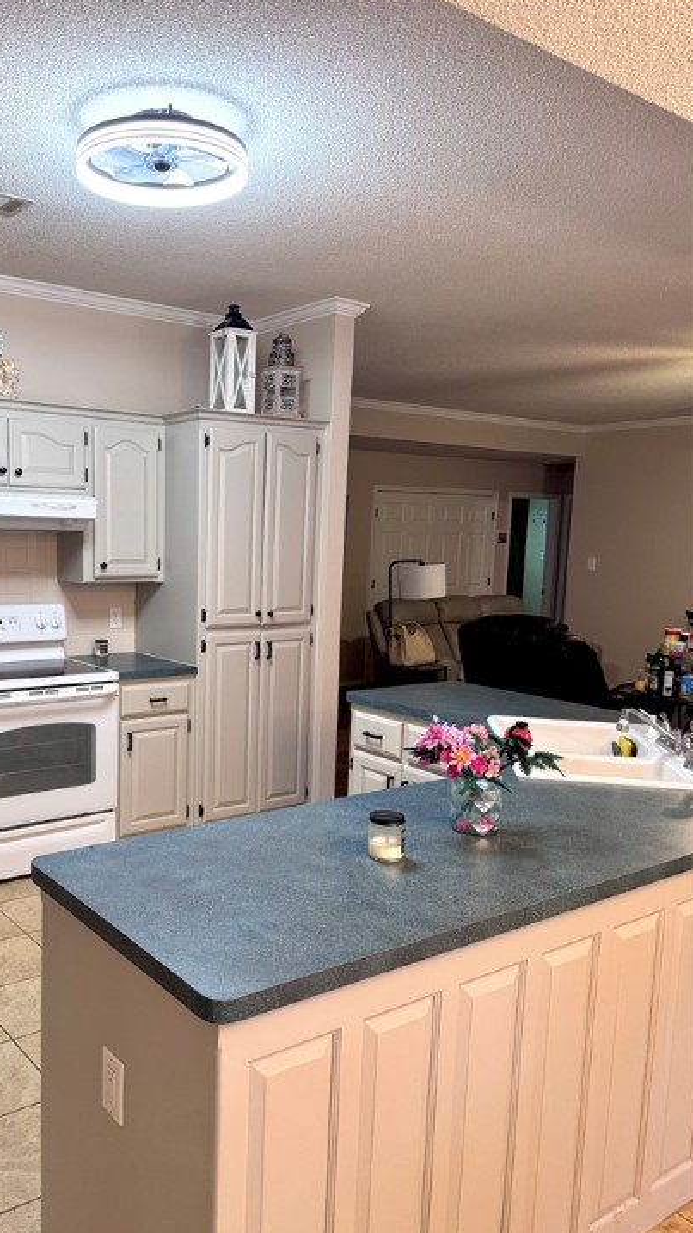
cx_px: 203
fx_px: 915
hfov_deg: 40.7
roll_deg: -0.5
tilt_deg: -7.4
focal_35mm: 28
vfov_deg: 67.9
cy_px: 645
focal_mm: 6.76
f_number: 1.78
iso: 250
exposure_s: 1/60
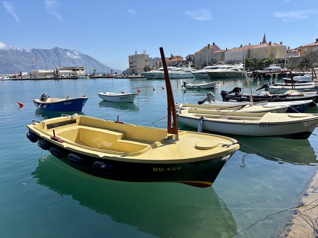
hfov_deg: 67.3
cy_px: 119
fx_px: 239
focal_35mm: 26
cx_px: 159
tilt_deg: -10.6
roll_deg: +0.6
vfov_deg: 53.1
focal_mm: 5.96
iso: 50
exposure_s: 1/3650
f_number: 1.6
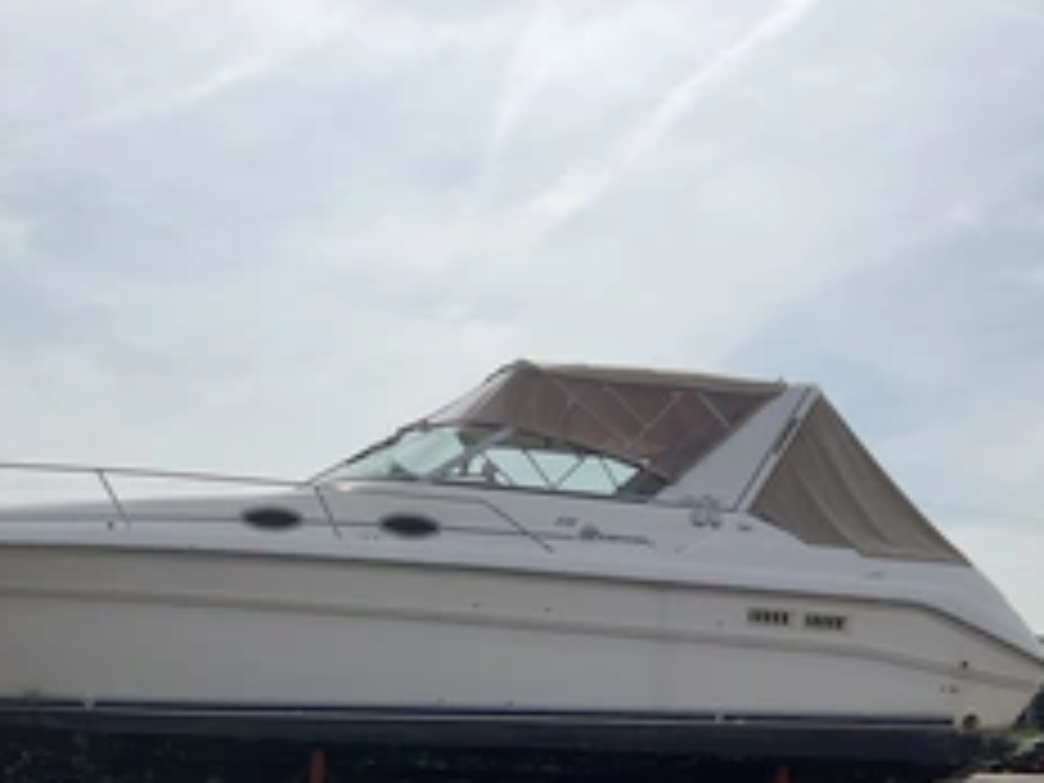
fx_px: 1508
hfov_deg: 37.7
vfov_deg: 28.7
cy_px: 580
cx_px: 333
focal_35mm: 50
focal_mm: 3
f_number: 1.8
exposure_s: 1/6536
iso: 25
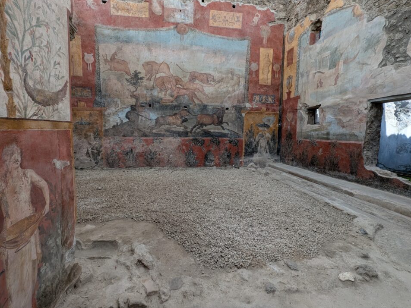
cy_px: 149
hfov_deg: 102.1
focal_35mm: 14
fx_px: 166
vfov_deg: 85.6
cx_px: 207
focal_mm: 1.95
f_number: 2.2
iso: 47
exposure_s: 1/384
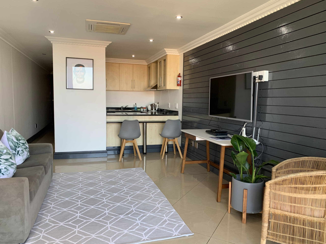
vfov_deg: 53.1
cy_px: 122
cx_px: 163
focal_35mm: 26
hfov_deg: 67.3
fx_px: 245
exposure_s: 1/121
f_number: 1.8
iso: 80
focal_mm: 4.2
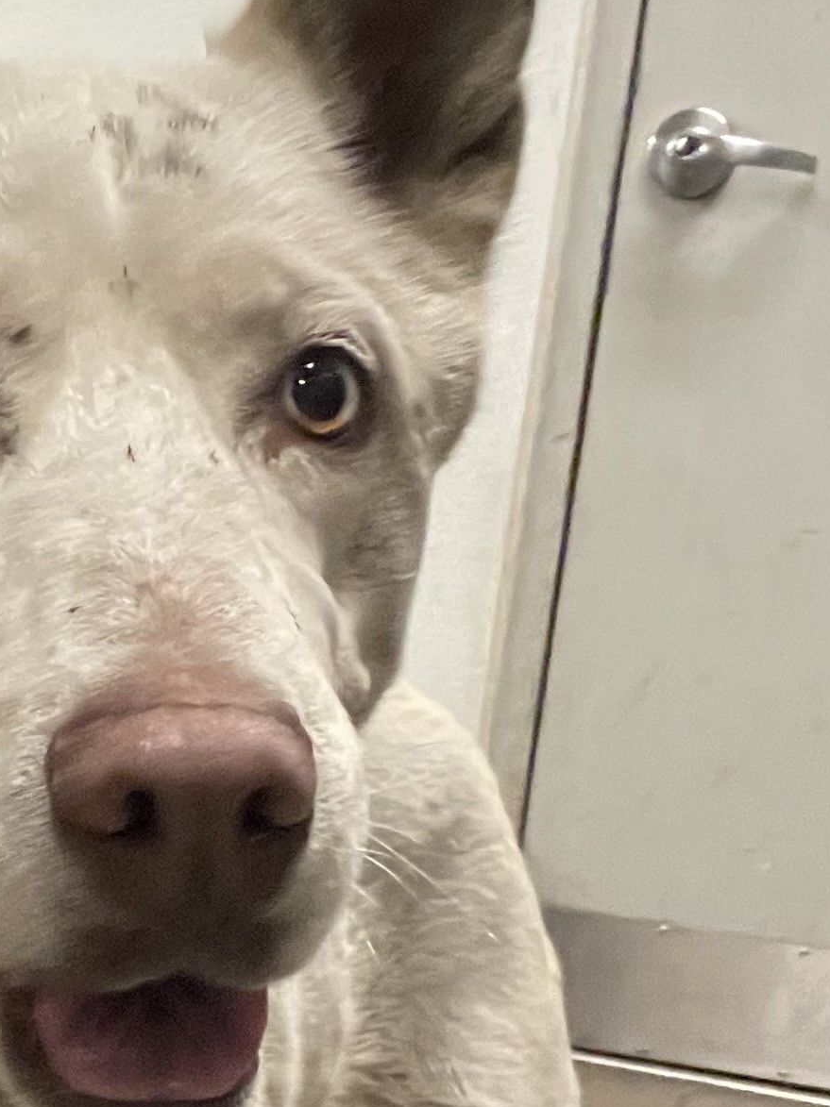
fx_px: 2527
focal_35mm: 79
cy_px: 924
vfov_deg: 24.2
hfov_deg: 18.1
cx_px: -30
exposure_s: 1/40
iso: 400
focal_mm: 2.71
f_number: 2.2
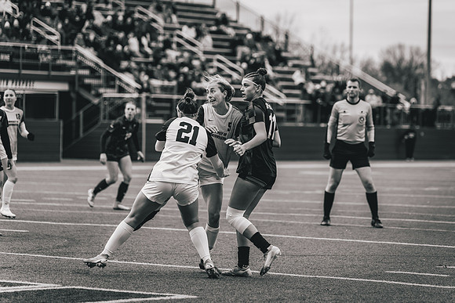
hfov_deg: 14.1
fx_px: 1842
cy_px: 142
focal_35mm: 146
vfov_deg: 9.4
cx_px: 269
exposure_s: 1/1250
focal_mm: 123
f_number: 2.8
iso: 400
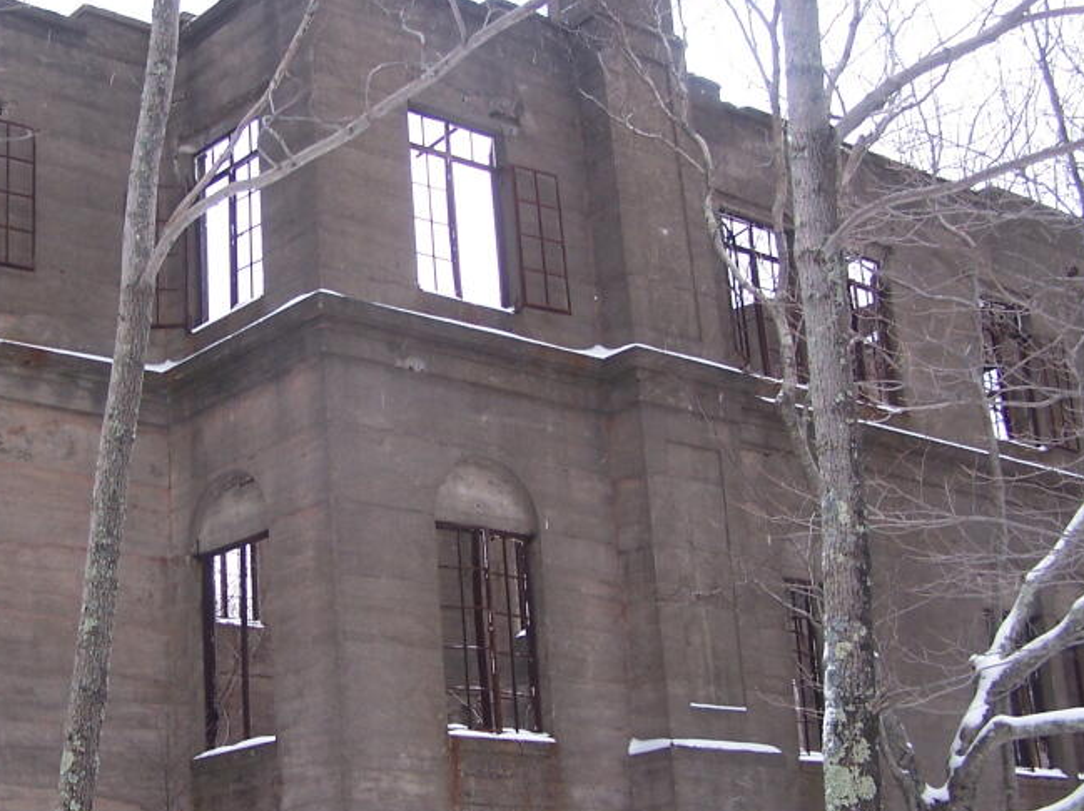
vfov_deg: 24.4
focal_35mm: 60
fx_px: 1878
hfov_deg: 31.9
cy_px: 422
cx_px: 354
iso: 80
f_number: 2.8
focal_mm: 6.3
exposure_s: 1/80
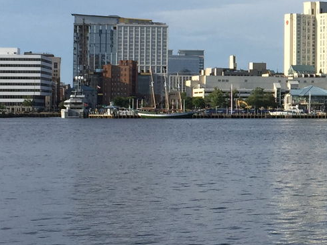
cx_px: 395
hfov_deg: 16.5
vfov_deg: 13.0
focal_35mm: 114
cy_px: 65
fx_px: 1077
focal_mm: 4.15
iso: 32
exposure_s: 1/1883
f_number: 2.2
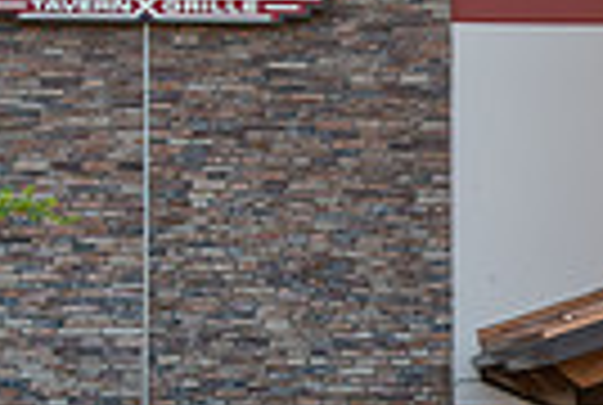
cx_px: 864
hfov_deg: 6.7
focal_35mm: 302
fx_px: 5070
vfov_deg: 4.6
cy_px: 263
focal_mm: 70
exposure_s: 1/125
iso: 800
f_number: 5
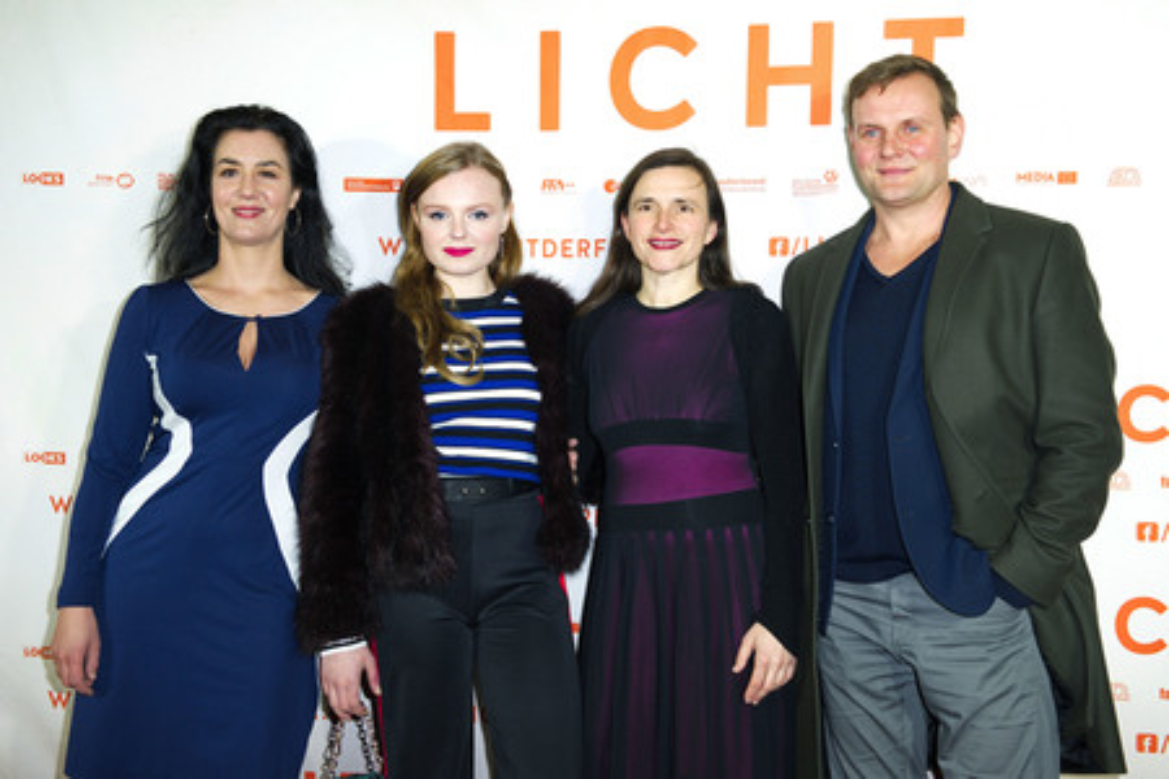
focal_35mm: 48
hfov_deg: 41.1
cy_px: 390
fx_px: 1559
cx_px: 584
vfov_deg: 28.1
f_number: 5
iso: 1000
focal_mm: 48
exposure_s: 1/160
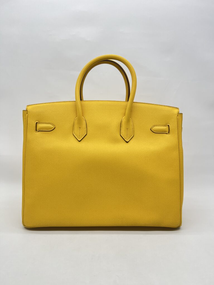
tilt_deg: -7.6
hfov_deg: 53.1
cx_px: 107
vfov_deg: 67.3
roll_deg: -0.8
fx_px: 214
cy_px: 142
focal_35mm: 26
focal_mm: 5.7
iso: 32
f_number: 1.5
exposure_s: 1/100
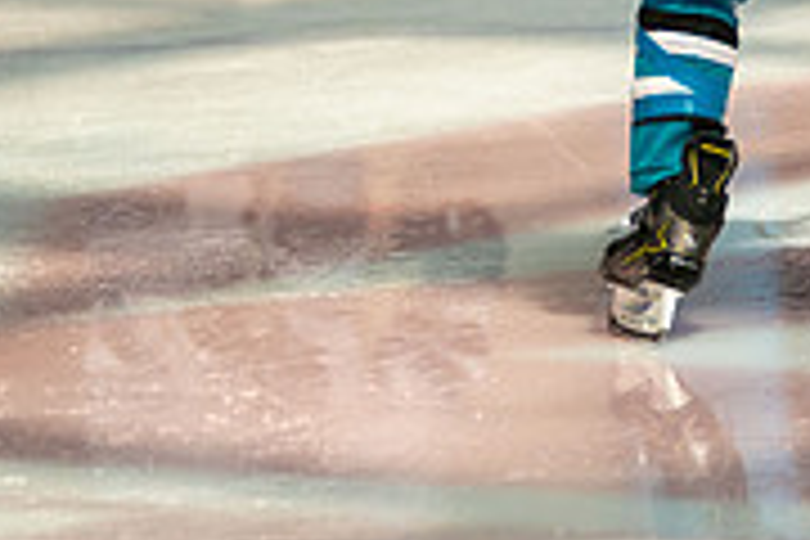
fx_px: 16986
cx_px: 630
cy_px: -191
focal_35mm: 755
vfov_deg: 1.8
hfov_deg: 2.7
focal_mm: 234
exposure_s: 1/10000
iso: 1600
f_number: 3.2
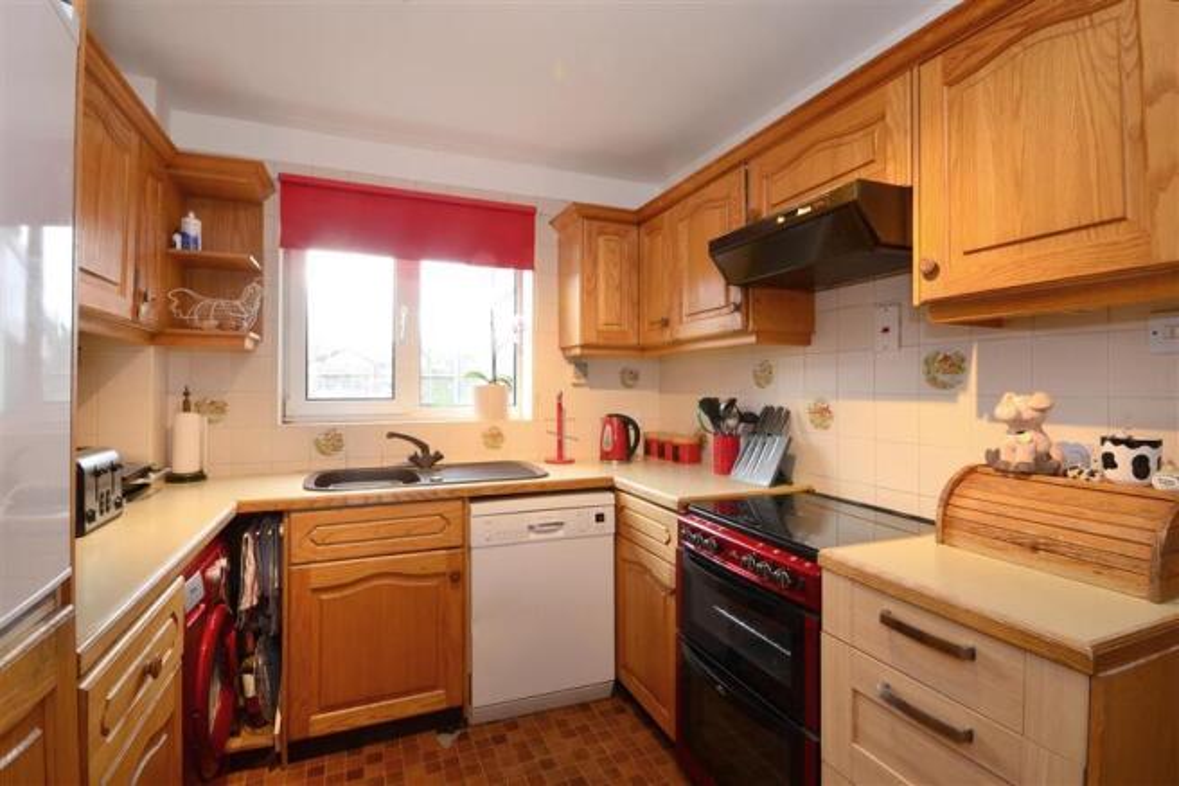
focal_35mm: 15
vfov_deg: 77.3
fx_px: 491
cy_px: 393
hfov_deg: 100.4
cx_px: 590
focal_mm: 10
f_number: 11
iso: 200
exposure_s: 1/2
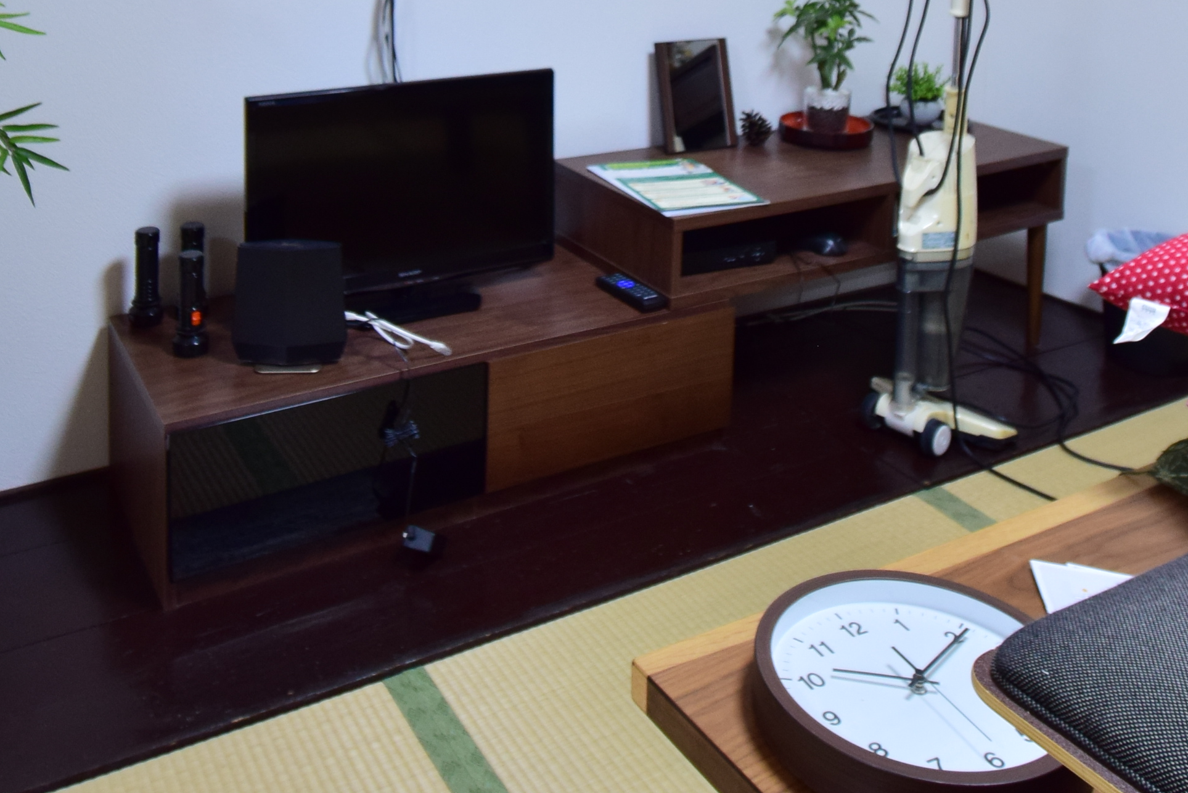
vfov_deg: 33.2
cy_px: -77
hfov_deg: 54.2
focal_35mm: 35
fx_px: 1155
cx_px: 511
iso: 400
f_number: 5.6
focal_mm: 10
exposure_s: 1/30
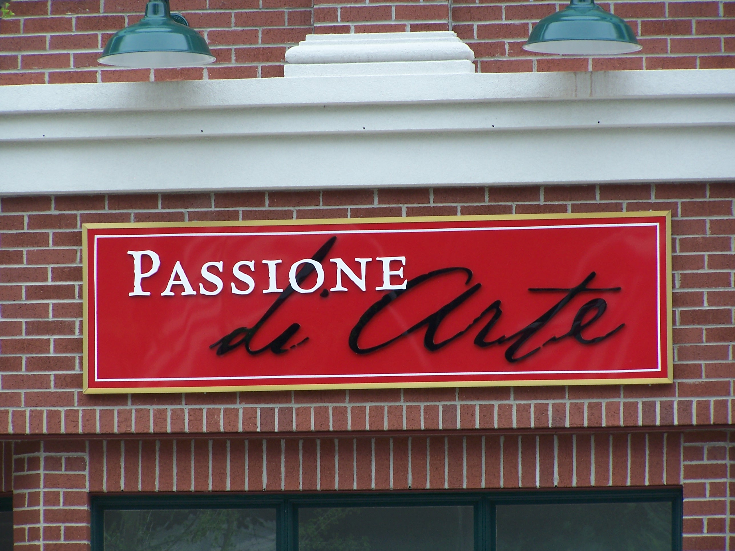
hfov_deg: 9.1
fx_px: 4629
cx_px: 368
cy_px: 276
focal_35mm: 218
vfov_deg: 6.8
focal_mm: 36.2
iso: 80
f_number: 3.2
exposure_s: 1/200
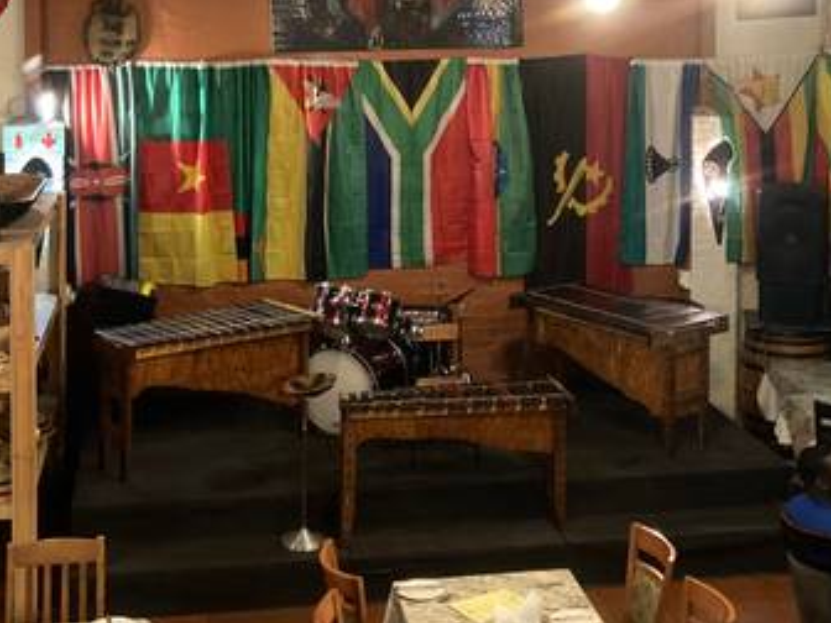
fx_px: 1440
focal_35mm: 60
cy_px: 69
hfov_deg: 32.1
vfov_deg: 23.8
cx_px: 467
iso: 640
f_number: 1.8
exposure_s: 1/20
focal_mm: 3.99
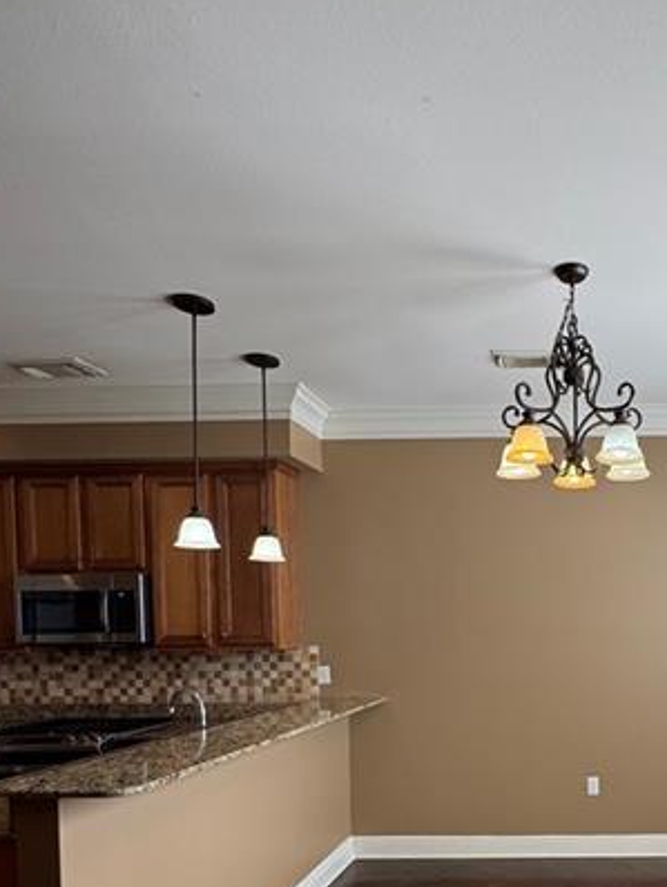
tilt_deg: -2.1
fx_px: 693
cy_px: 653
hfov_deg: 47.2
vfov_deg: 62.0
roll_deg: +1.7
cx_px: 578
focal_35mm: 27
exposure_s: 1/120
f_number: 2.2
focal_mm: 2.22
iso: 40
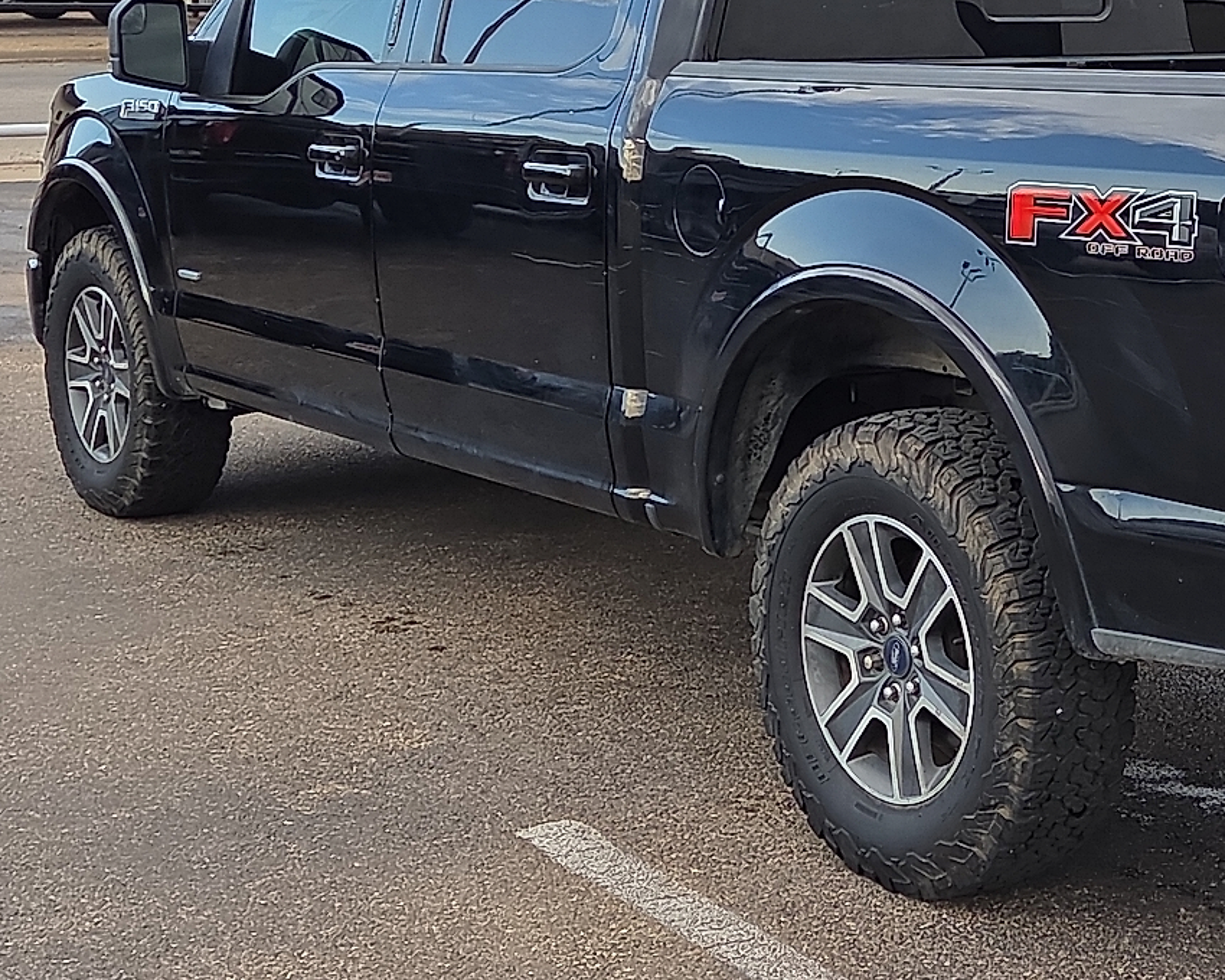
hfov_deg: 27.2
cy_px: 257
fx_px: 2465
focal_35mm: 68
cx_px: 1042
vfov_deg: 22.3
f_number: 1.8
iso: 25
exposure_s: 1/476
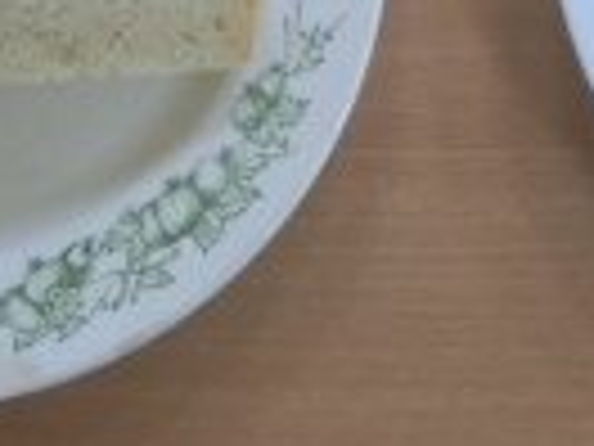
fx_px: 2025
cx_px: 482
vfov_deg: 11.6
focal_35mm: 118
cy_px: -351
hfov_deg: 16.6
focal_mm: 3.65
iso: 451
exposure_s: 1/33
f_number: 2.2
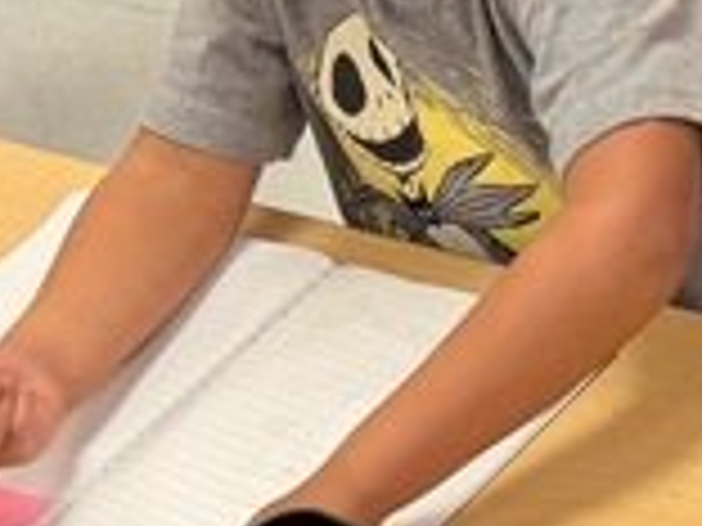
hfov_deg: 12.4
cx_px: 684
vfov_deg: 9.1
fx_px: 3204
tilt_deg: -42.6
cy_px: 863
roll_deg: +21.7
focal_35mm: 158
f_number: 1.78
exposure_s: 1/120
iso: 160
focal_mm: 6.76
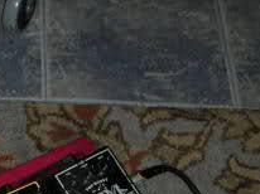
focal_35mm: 109
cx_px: -34
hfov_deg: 17.4
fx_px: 818
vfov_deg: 12.9
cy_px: 281
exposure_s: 1/60.1
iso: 50
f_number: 3
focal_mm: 5.8
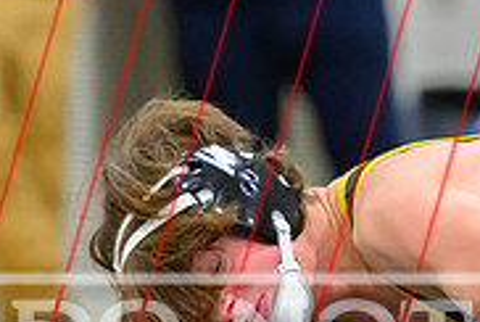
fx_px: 8694
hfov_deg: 3.2
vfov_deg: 2.1
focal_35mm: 651
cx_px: 390
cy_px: 336
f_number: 2.8
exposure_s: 1/640
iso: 8000
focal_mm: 165
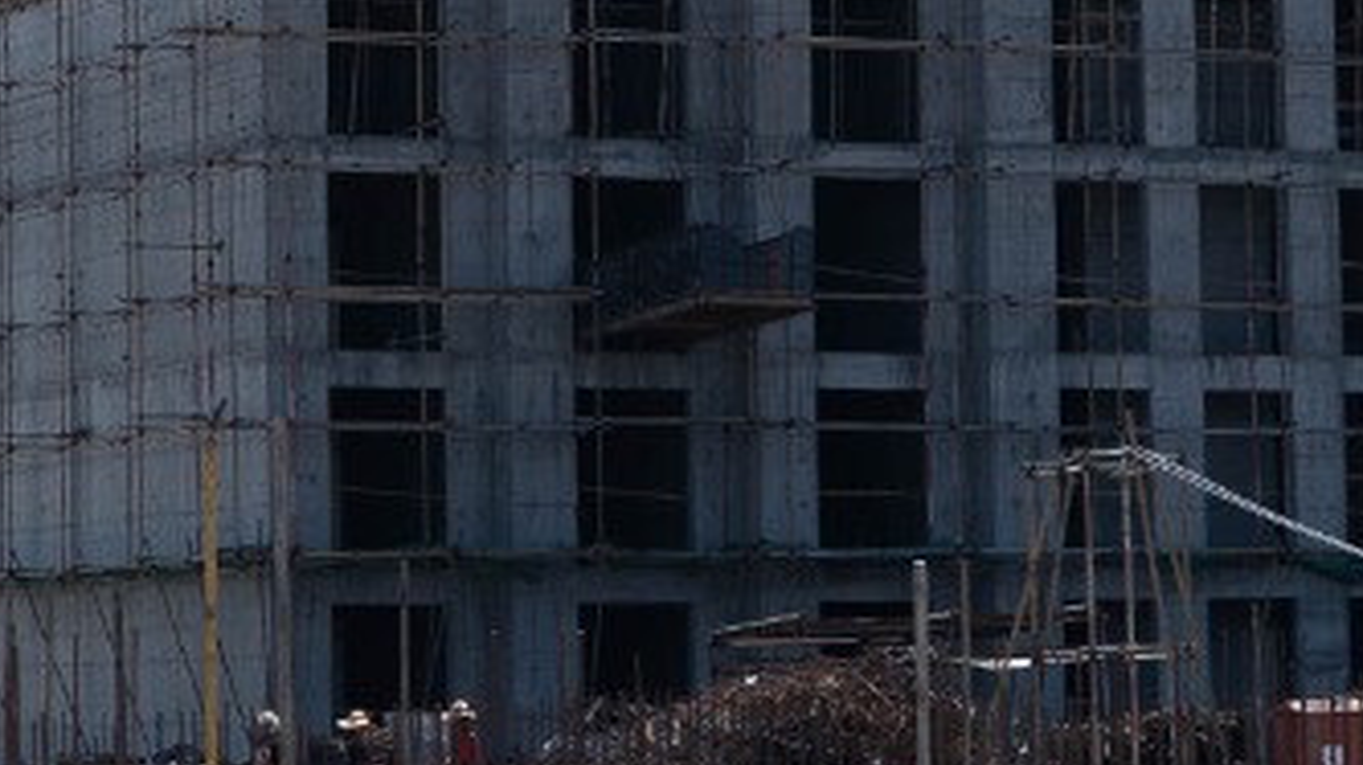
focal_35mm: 169
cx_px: 458
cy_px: -188
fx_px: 6105
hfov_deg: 12.7
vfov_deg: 7.1
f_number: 5
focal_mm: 28
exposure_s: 1/400
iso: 100
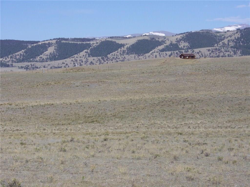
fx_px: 1069
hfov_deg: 13.3
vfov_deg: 10.0
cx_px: 125
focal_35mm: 148
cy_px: 94
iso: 64
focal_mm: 24
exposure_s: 1/500
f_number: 4.5
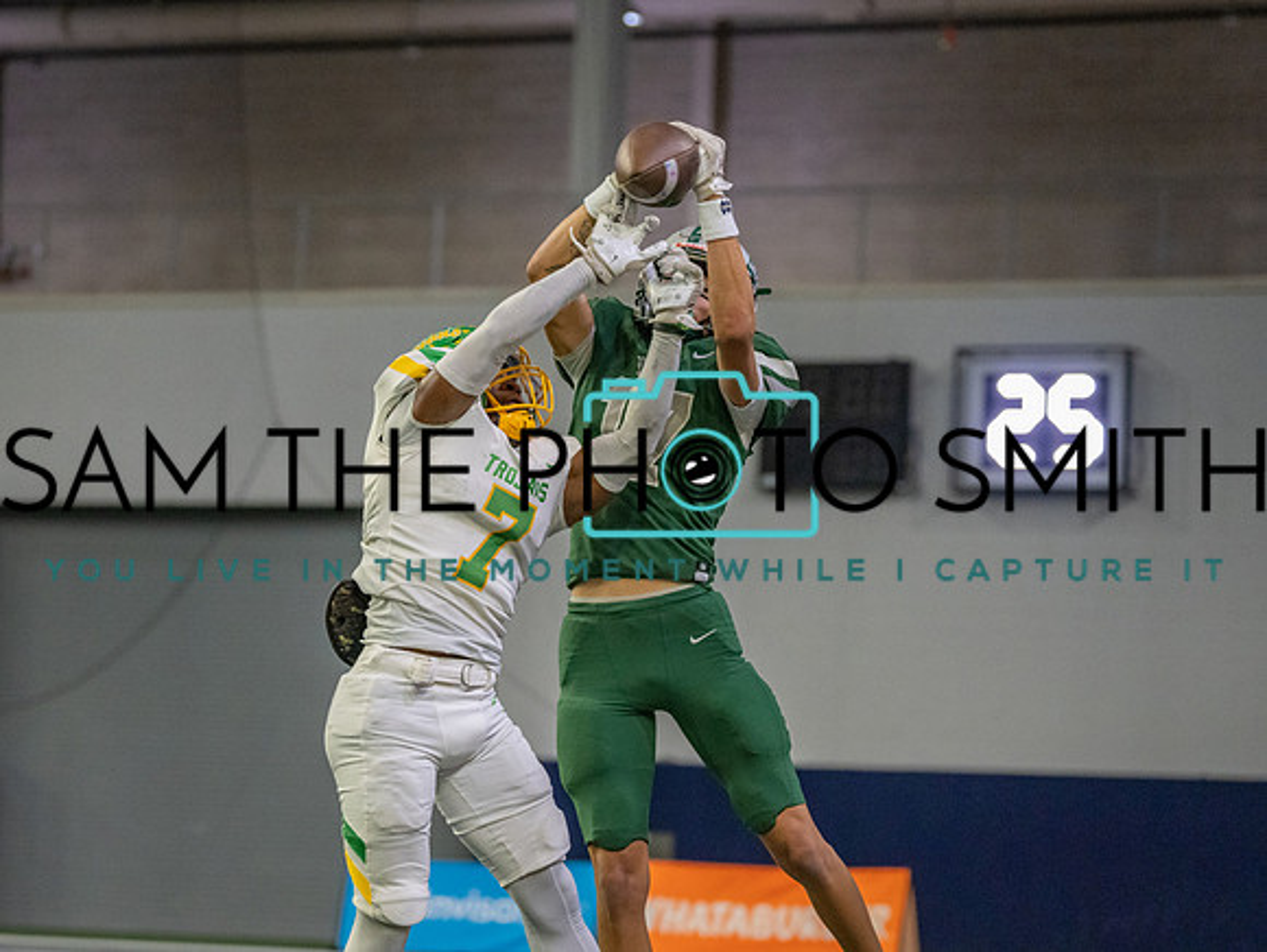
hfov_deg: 15.3
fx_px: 4702
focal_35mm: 128
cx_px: 478
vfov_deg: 11.6
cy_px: 426
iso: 5000
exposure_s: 1/1000
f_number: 2.8
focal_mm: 100
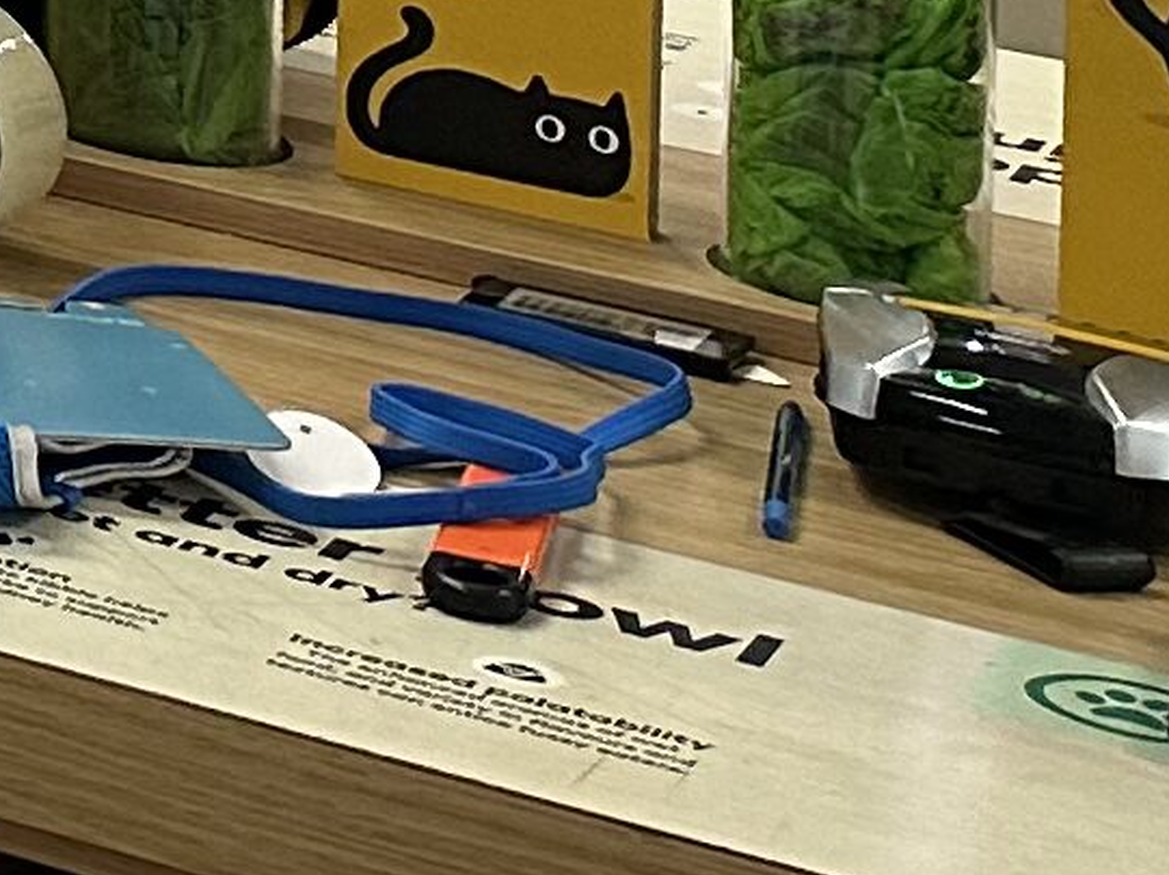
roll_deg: -1.6
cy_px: -1865
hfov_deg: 8.0
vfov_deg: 7.2
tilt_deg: -0.1
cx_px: -3174
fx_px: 6041
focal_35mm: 179
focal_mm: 6.86
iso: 100
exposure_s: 1/100
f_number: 1.78
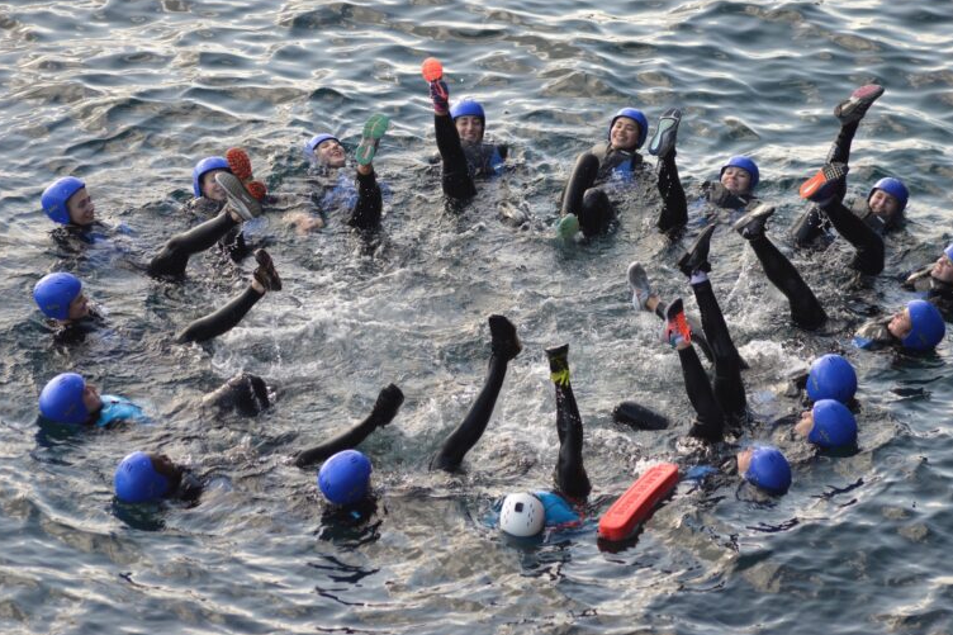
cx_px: 496
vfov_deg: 6.4
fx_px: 5704
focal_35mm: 216
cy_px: 302
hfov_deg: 9.6
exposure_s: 1/800
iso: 400
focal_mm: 135
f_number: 4.2
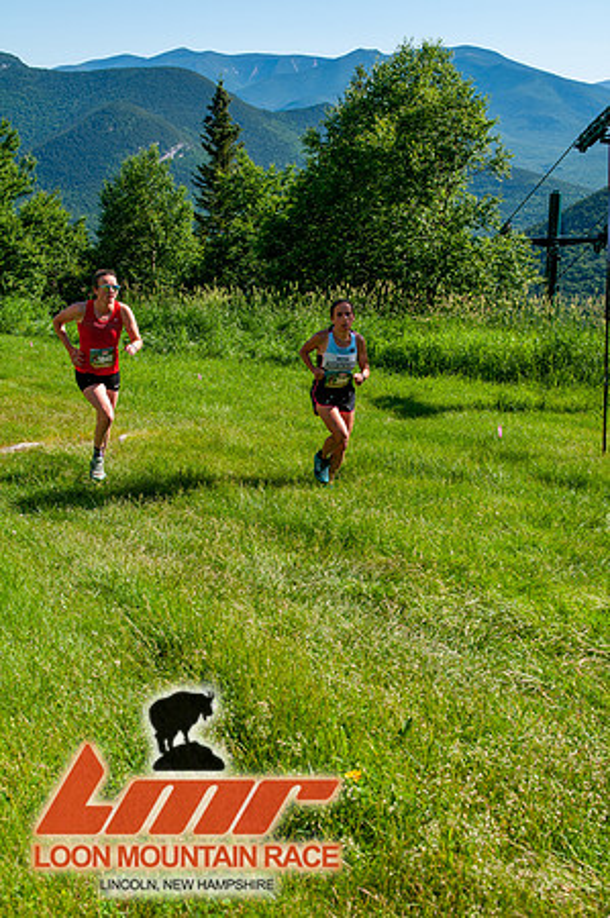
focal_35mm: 51
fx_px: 1299
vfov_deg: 38.9
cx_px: 305
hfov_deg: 26.4
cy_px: 459
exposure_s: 1/400
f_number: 8
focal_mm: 34
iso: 200
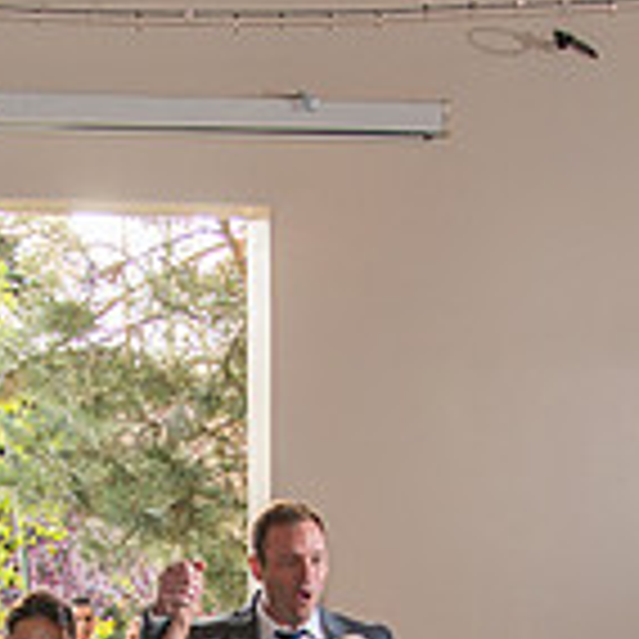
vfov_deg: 14.4
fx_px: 2423
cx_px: 121
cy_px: 811
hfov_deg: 14.9
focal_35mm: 116
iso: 400
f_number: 4
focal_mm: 24
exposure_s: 1/200
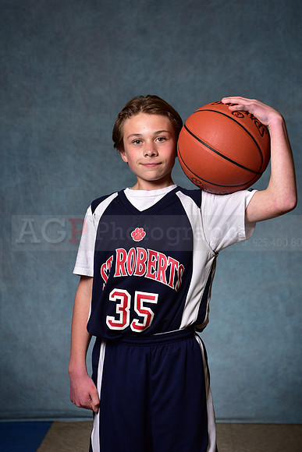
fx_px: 880
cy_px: 226
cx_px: 151
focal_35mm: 70
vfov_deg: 28.8
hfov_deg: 19.5
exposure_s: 1/200
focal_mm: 70
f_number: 5
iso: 100
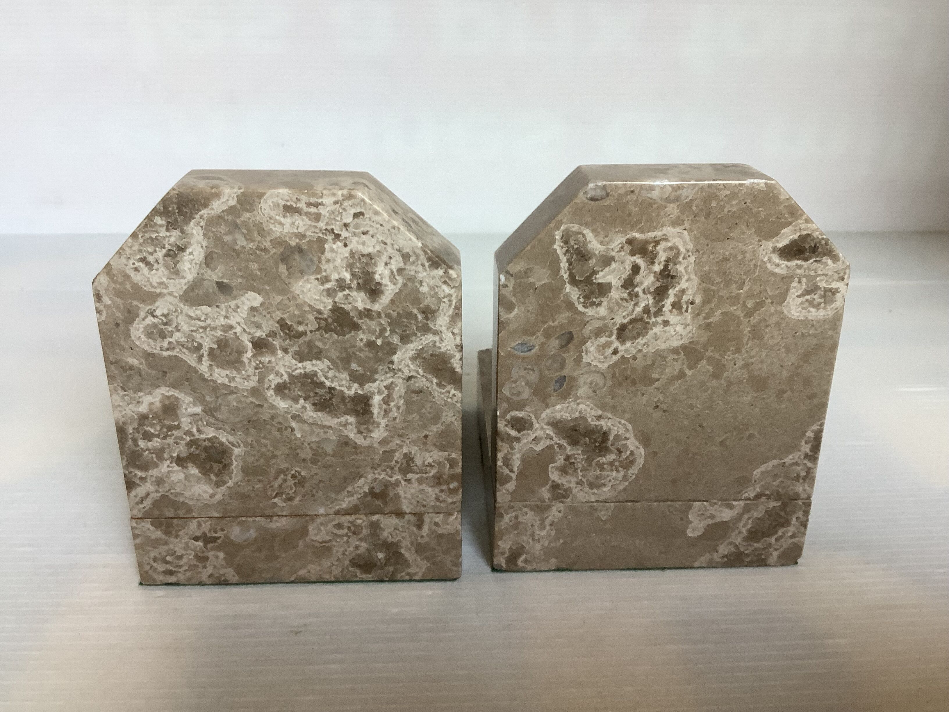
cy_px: 356
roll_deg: +0.0
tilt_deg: -22.8
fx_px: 850
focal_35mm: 31
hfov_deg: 58.4
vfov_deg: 45.4
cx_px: 474
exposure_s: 1/50
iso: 100
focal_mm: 3.3
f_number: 2.4
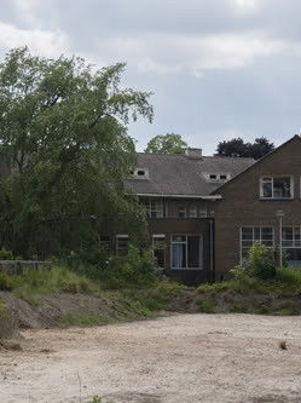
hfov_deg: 15.1
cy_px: 202
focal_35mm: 98
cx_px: 102
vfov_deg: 20.1
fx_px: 1135
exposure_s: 1/200
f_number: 8
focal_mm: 45
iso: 100
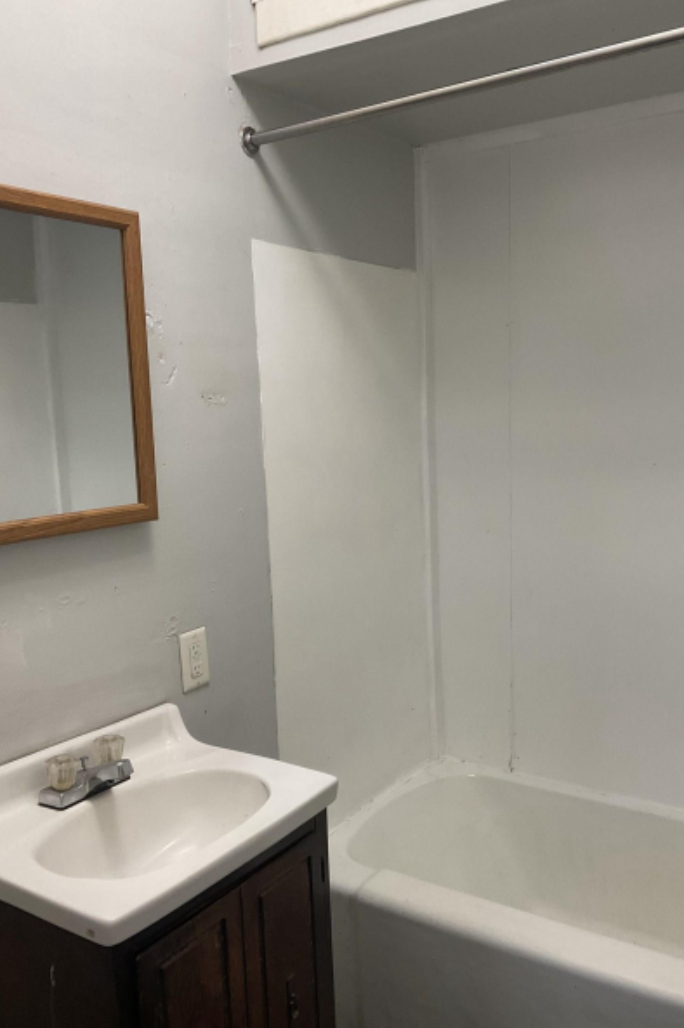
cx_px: 398
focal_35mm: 34
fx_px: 970
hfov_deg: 38.7
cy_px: 532
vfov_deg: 55.8
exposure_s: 1/60
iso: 80
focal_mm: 3
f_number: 1.8
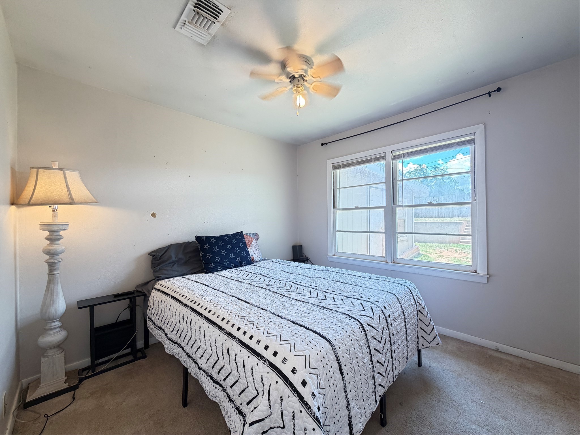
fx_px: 235
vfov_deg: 85.7
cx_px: 290
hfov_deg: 102.1
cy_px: 218
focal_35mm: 14
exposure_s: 1/120
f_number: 2.2
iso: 250
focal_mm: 2.22
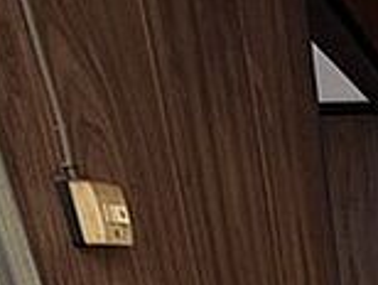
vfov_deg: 17.4
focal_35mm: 58
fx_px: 634
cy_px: 585
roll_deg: +0.9
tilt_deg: -28.1
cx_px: 498
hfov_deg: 27.4
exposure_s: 1/121
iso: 250
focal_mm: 2.22
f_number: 2.2
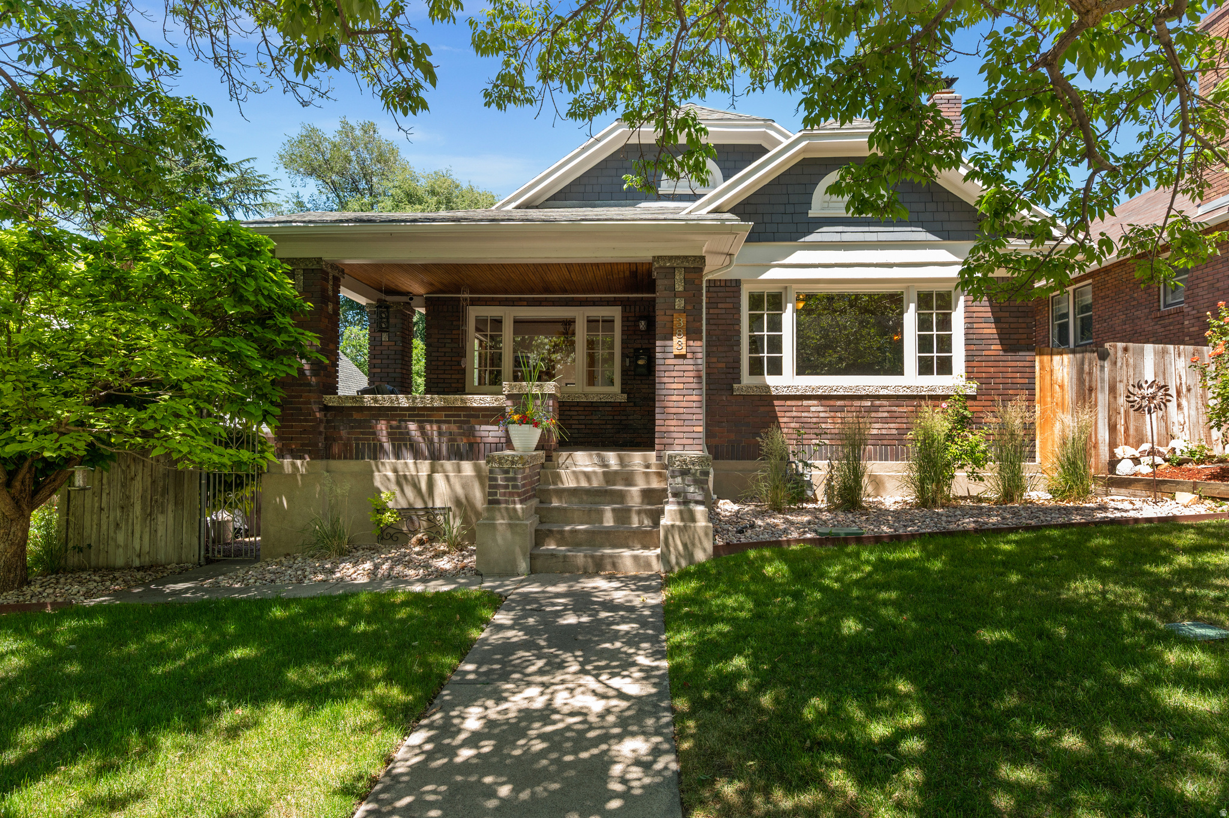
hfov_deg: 82.6
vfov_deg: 60.6
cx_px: 614
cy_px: 409
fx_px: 699
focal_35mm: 20
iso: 500
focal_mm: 20.5
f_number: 7.1
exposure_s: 1/250
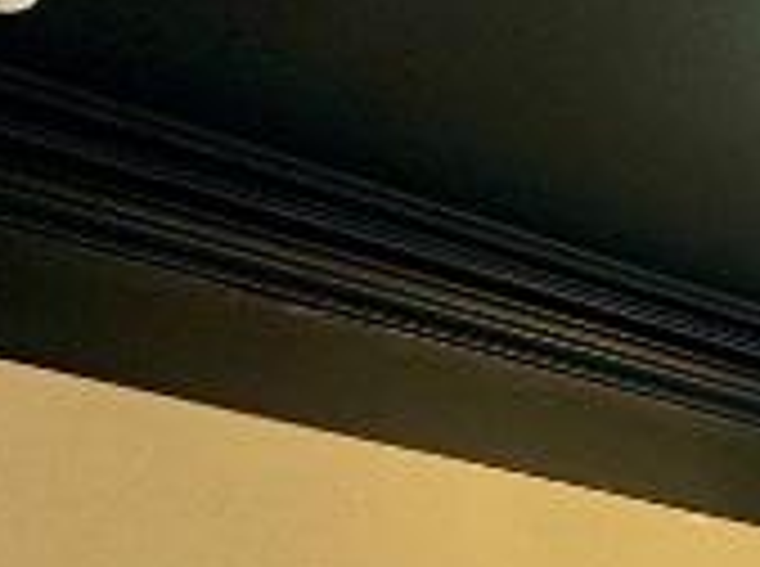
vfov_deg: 13.6
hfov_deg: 18.4
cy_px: 1274
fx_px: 1862
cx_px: 1340
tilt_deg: -4.2
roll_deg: +1.4
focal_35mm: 85
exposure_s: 1/100
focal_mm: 2.22
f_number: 2.2
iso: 100
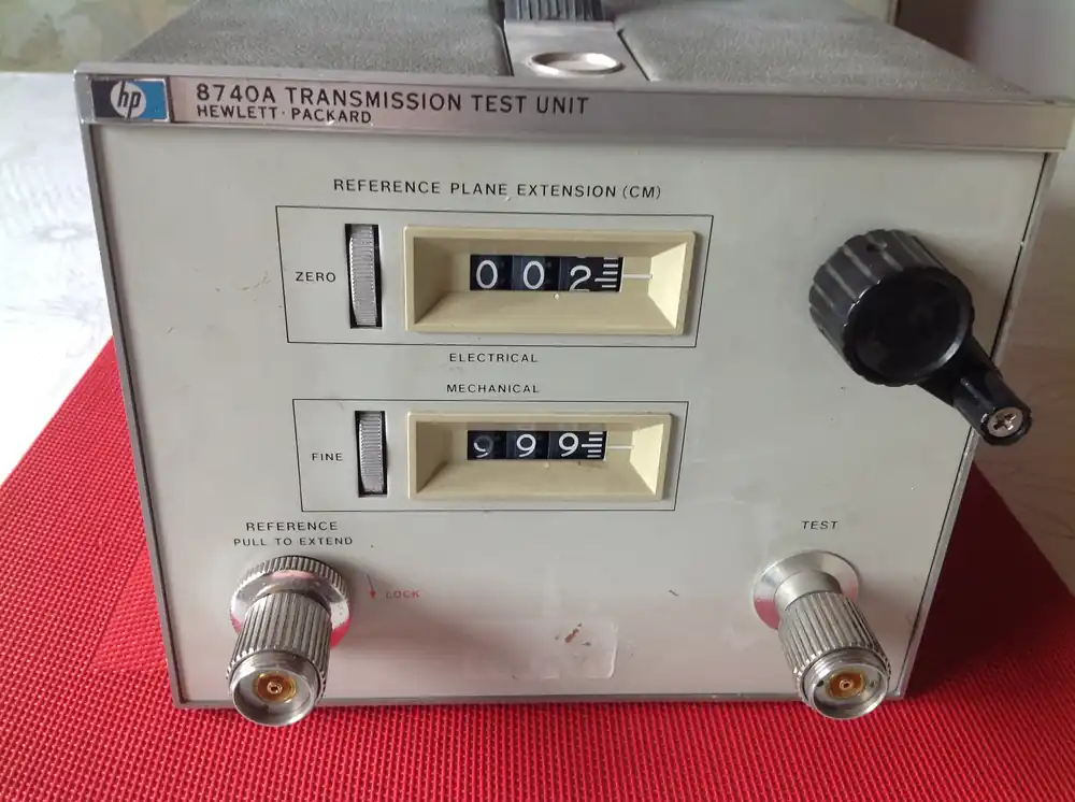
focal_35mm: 35
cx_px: 538
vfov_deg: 40.6
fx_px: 1085
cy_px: 401
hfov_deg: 52.7
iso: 50
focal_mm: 4.28
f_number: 2.4
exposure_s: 1/30
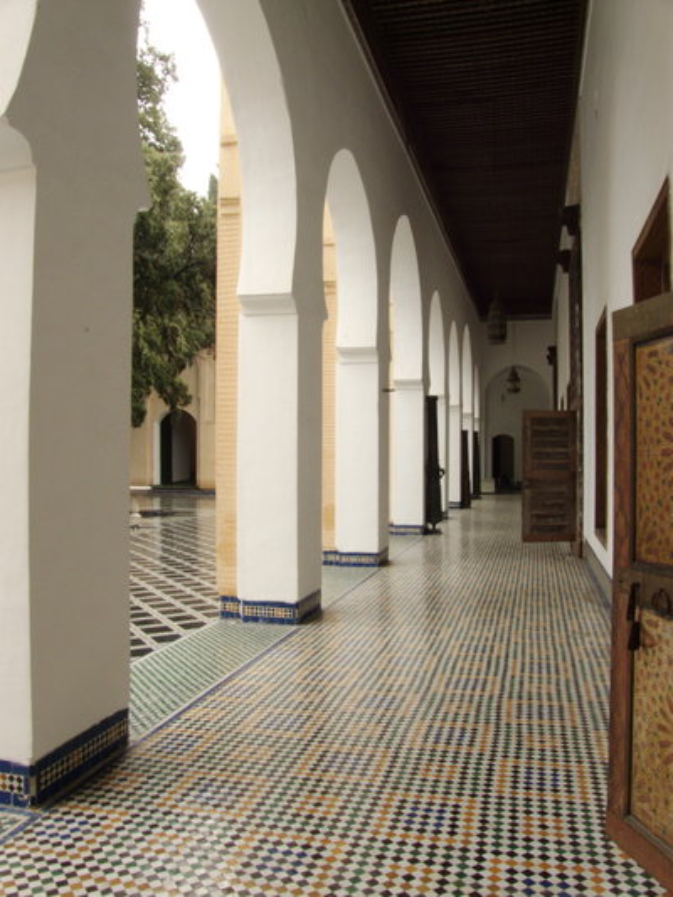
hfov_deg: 49.8
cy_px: 448
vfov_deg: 63.4
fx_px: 726
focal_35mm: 28
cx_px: 336
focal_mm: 4.6
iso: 125
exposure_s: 1/30
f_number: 8
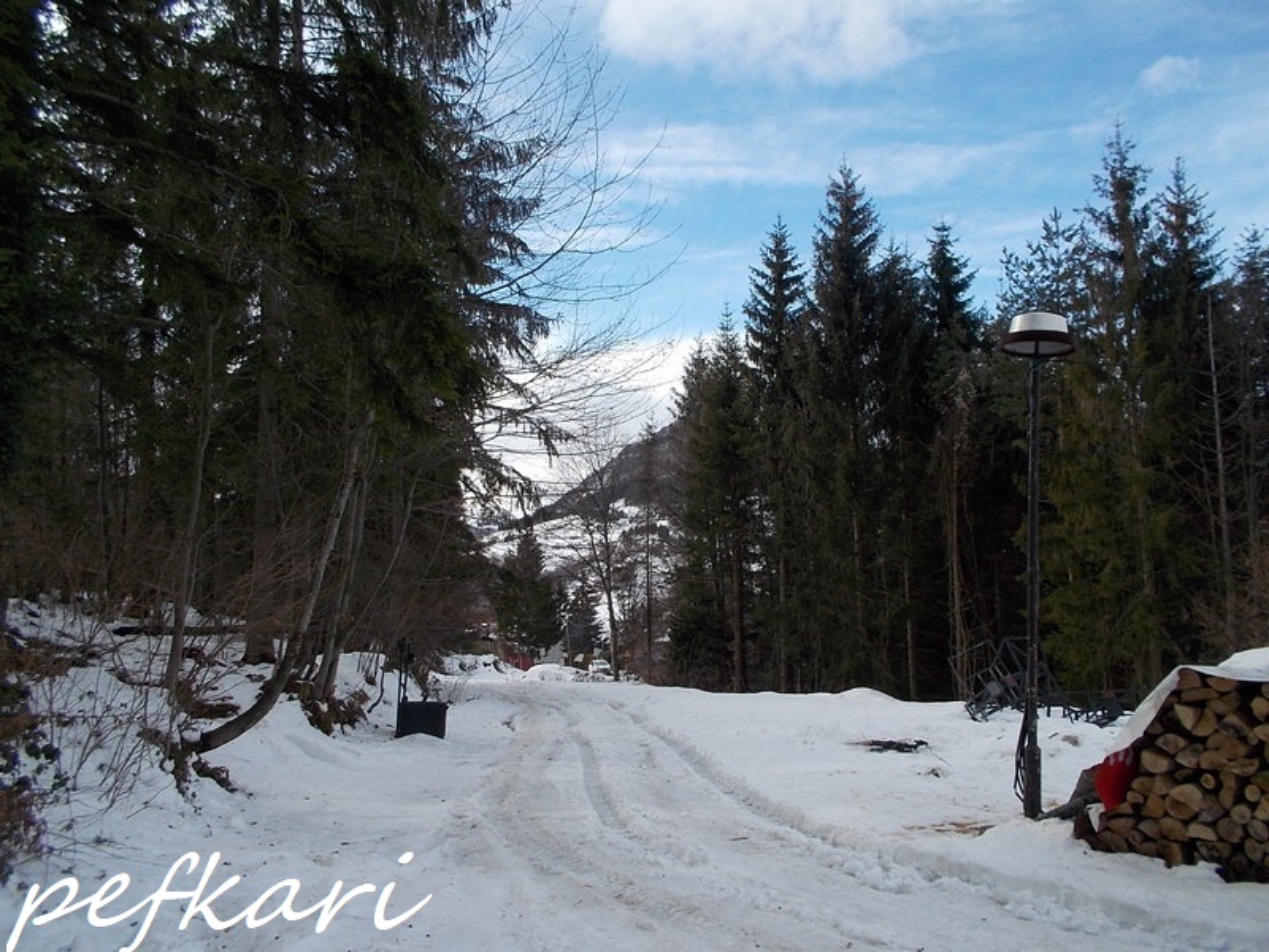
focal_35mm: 29
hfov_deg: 61.7
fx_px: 1063
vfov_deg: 48.2
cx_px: 634
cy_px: 476
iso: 80
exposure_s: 1/640
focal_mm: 4.1
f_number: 3.3
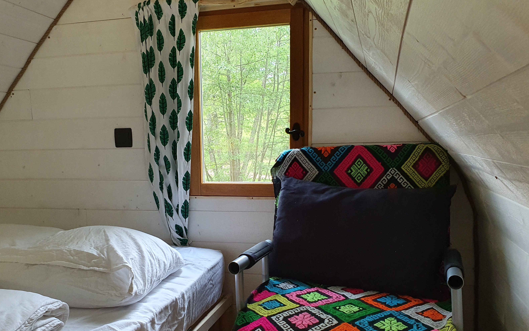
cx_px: 235
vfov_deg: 36.1
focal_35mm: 35
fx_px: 505
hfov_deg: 55.2
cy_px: 206
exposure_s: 1/60
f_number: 2.4
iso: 200
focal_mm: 4.32
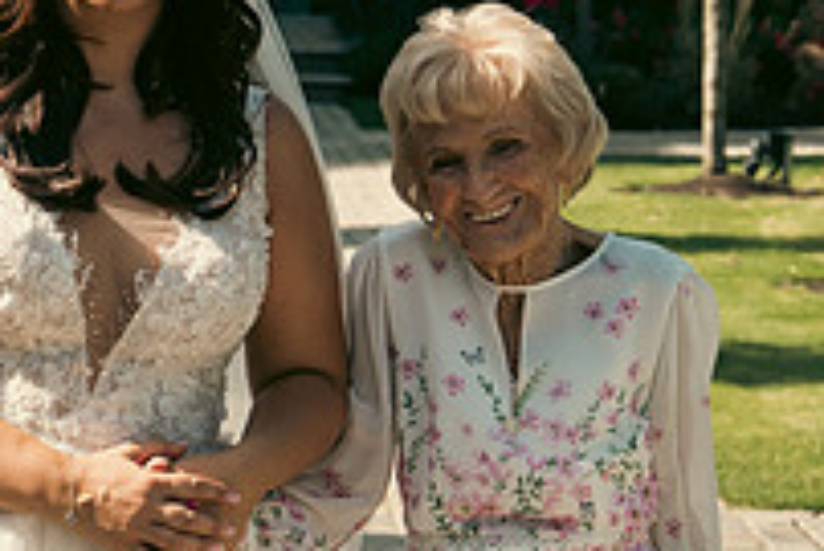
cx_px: 98
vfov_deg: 6.1
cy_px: 218
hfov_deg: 9.0
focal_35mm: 227
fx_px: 5199
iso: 160
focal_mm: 53
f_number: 5.6
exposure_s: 1/500
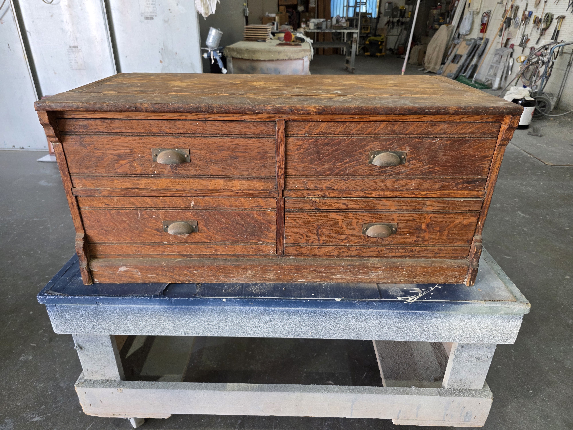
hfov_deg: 73.9
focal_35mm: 23
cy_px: 215
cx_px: 286
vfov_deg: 58.9
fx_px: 381
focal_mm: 6.3
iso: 100
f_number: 1.7
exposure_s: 1/120
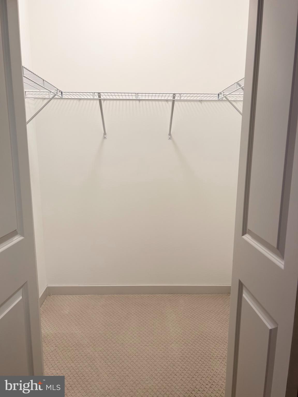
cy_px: 198
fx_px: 298
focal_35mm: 26
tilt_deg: -11.3
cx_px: 149
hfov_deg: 53.1
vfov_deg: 67.3
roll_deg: -0.3
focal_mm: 5.7
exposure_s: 1/120
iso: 50
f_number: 1.5
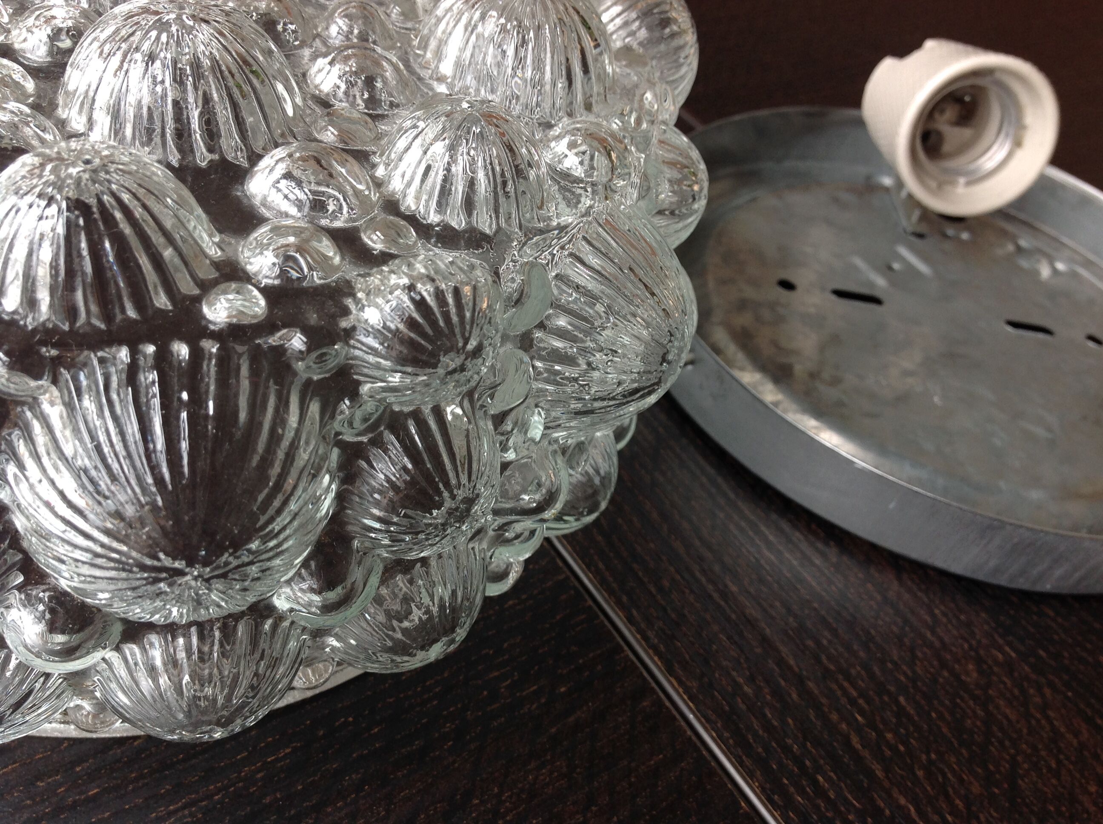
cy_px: 412
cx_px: 552
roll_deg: -14.5
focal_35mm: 35
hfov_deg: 52.7
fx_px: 1114
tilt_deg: -42.4
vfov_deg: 40.6
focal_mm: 4.28
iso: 64
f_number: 2.4
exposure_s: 1/60
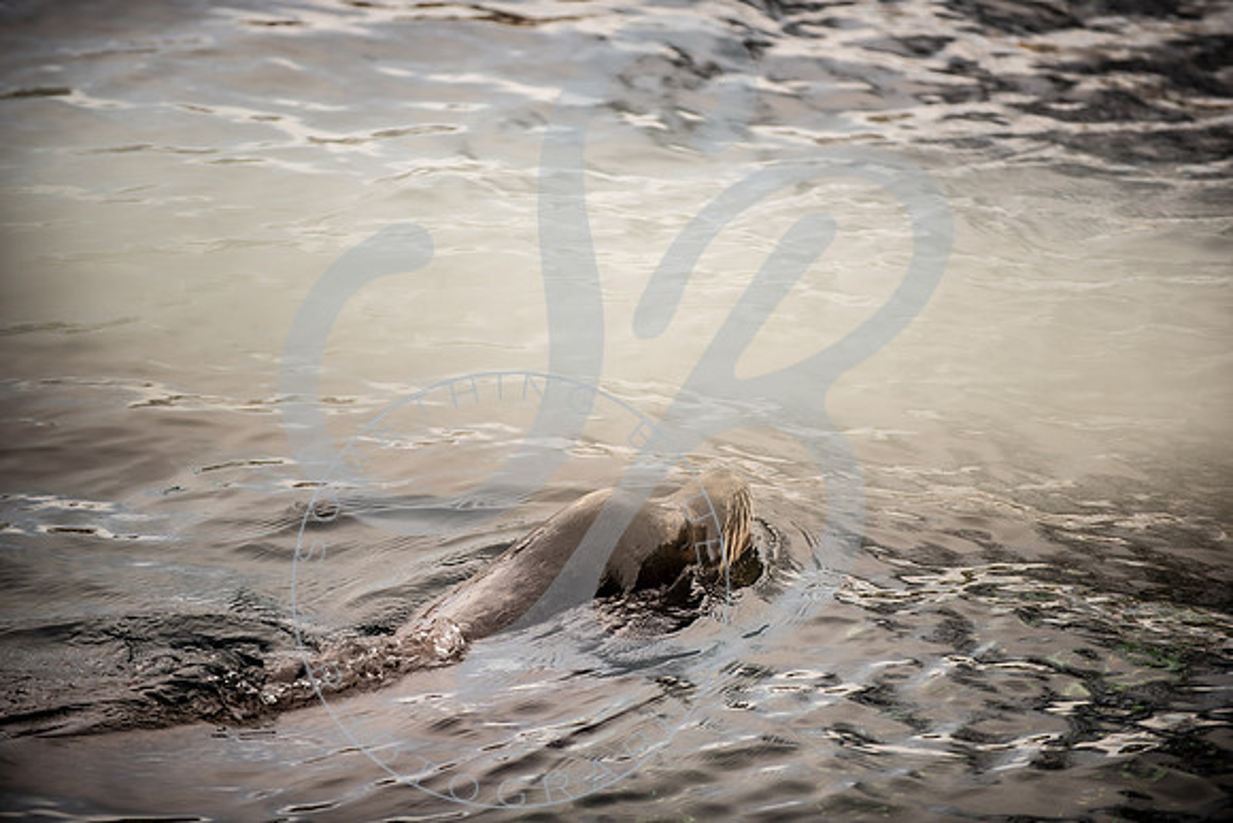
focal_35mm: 200
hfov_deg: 10.3
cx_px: 616
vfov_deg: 6.9
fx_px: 6851
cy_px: 412
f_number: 2.8
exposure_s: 1/400
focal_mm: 200
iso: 100
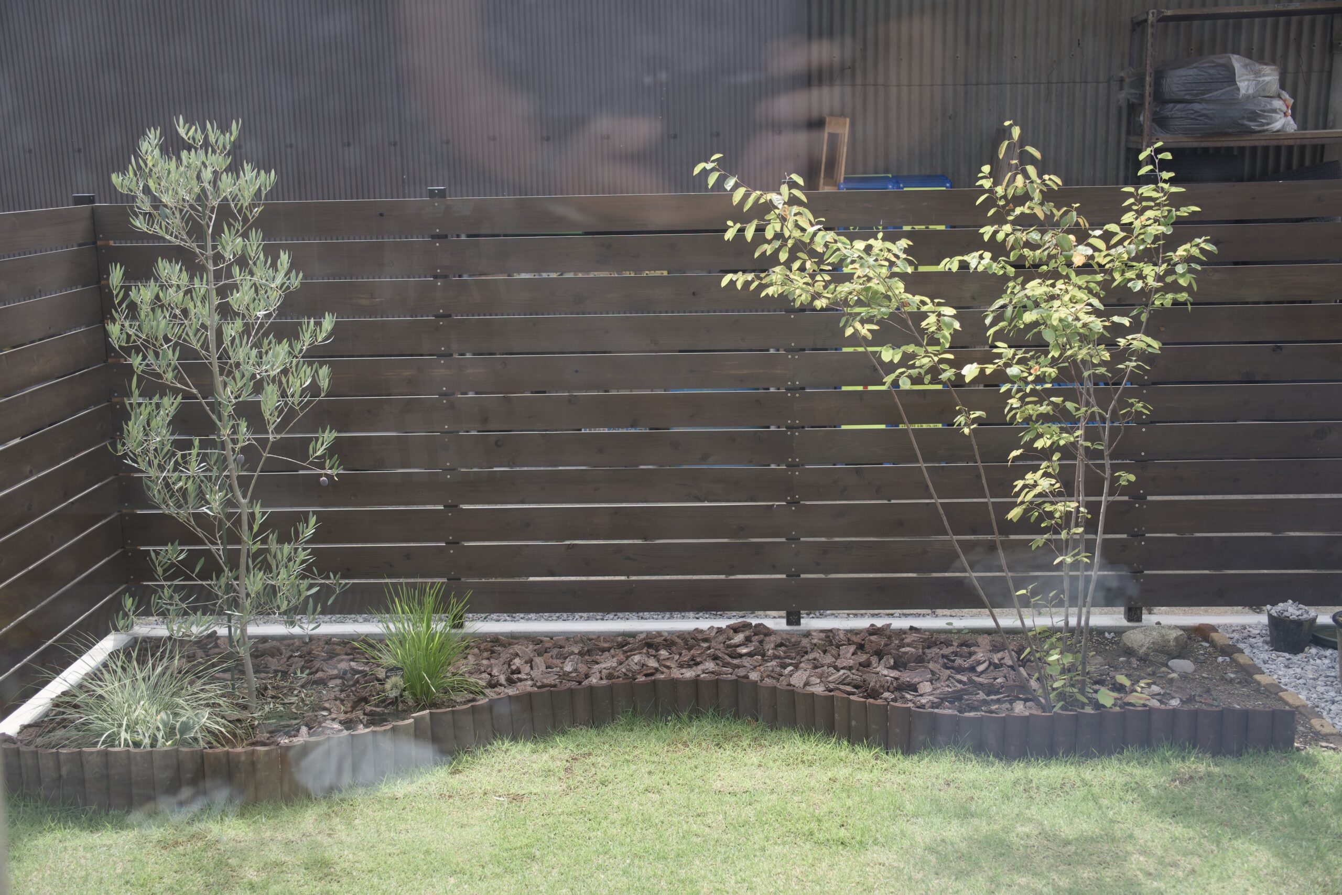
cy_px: 448
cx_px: 671
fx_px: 1465
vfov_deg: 34.0
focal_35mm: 39
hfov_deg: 49.2
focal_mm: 26.2
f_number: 2.8
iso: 100
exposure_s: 1/250
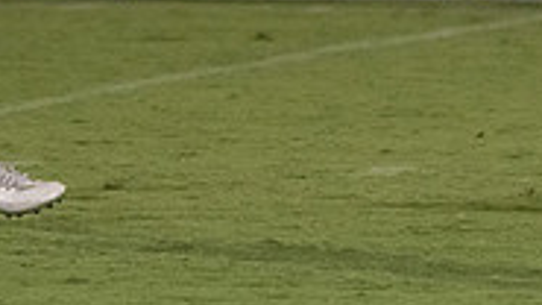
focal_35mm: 935
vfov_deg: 1.3
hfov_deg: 2.3
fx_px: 13436
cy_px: -262
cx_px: -52
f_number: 5.6
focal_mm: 235
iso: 8000
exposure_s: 1/1000
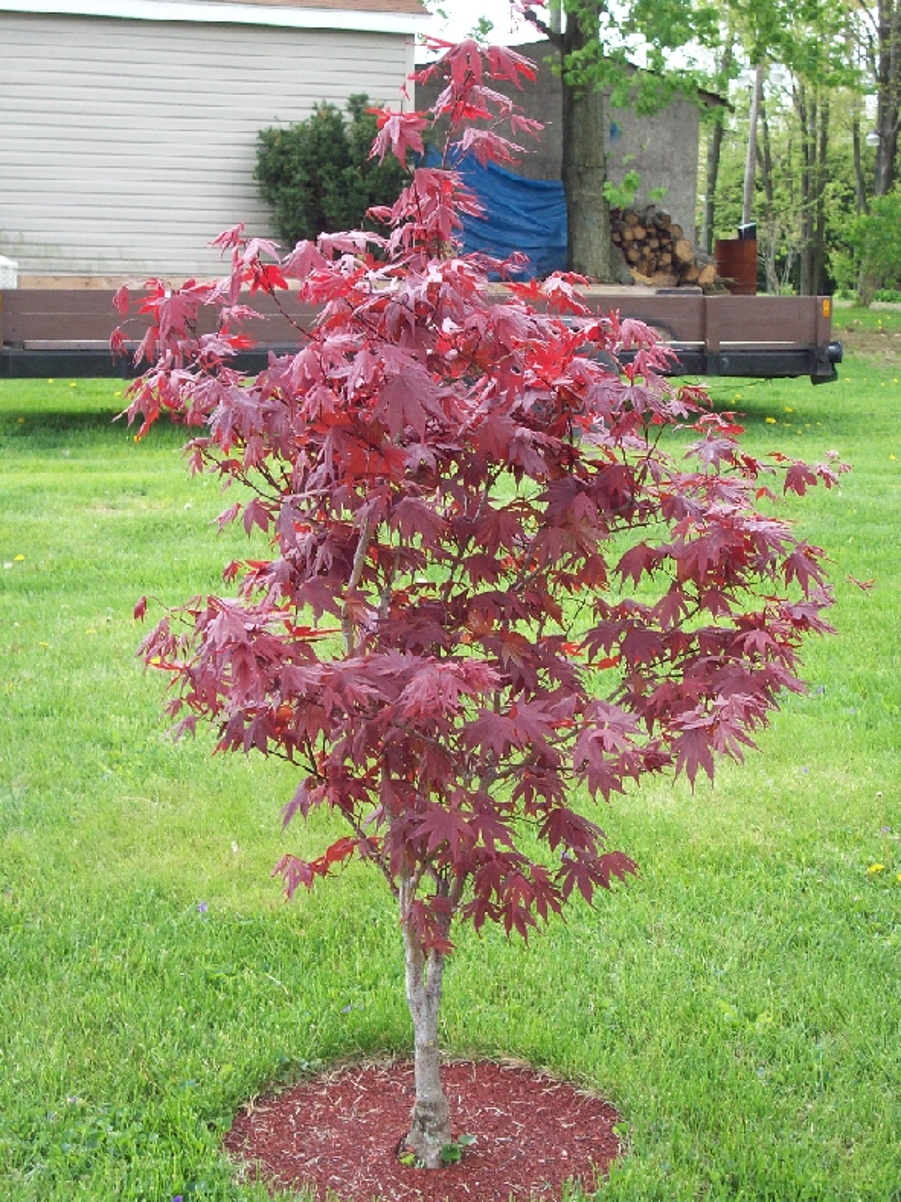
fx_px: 2256
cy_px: 595
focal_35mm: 65
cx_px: 445
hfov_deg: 22.6
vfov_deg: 29.8
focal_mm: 10.7
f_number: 3.8
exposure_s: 1/136
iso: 80
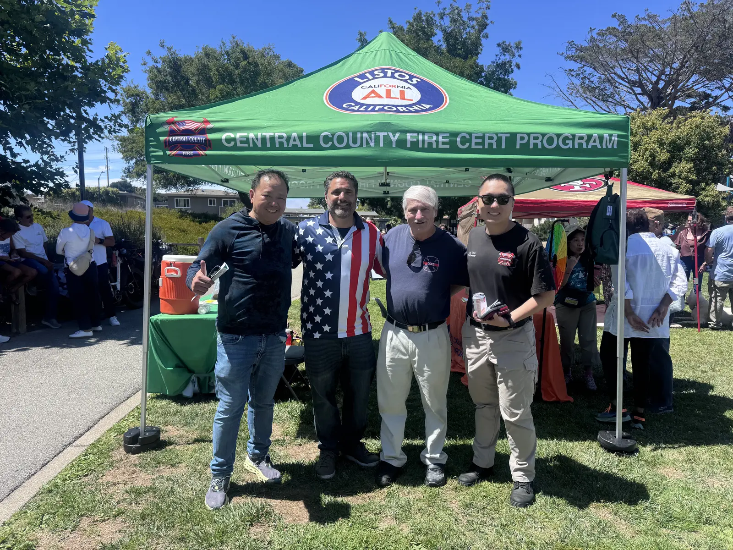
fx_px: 508
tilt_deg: -6.8
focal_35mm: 24
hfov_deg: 71.6
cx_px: 366
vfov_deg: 56.8
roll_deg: +0.4
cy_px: 275
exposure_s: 1/2506
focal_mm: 6.76
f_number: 1.78
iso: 80
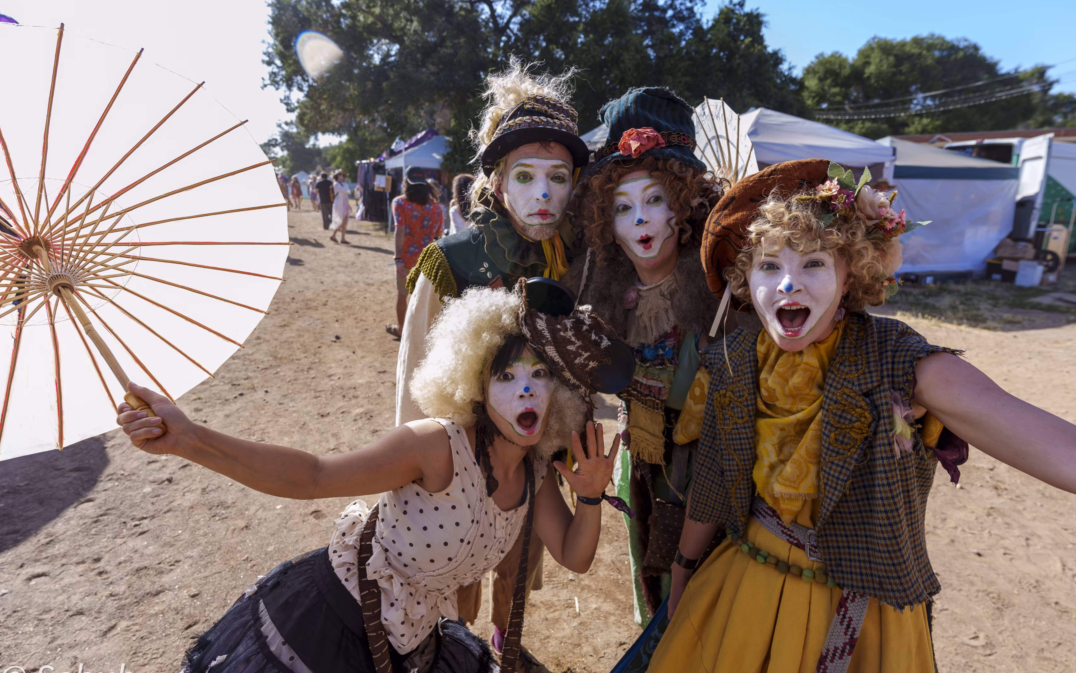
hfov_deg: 91.1
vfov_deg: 65.0
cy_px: 339
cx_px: 542
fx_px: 528
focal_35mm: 18
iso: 80
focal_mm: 17
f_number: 4
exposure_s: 1/250
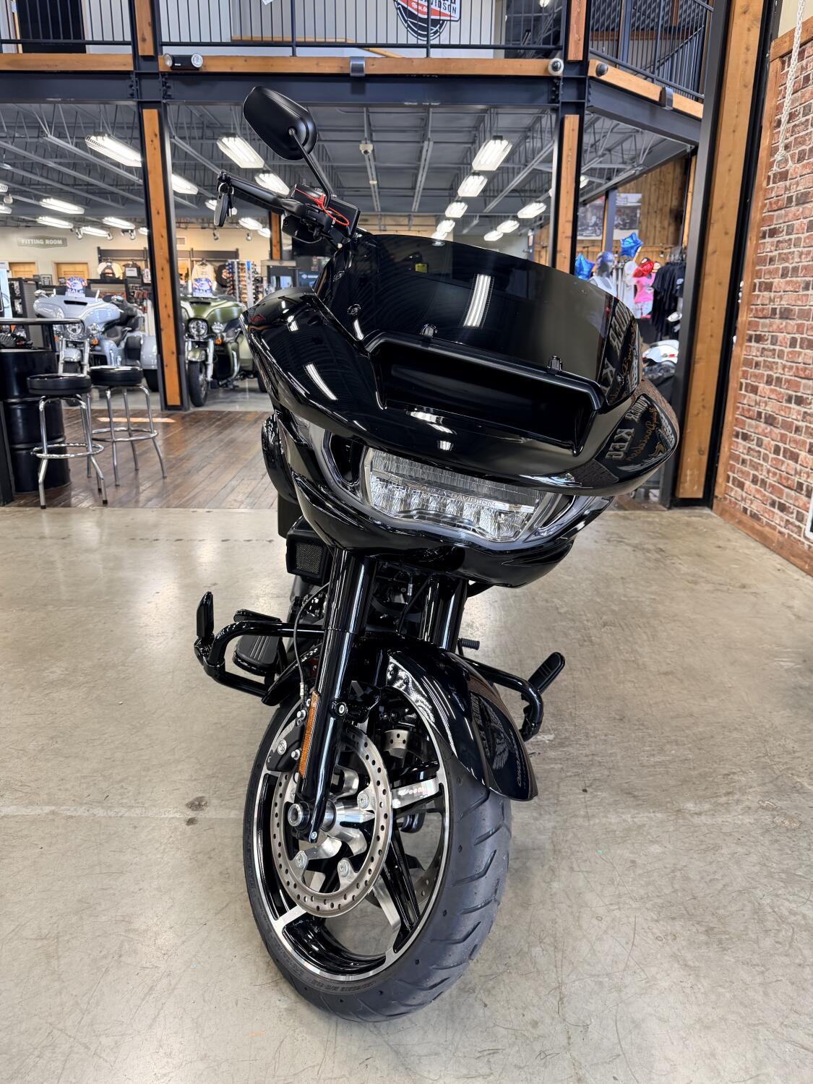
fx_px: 752
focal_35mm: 24
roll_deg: -0.4
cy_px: 542
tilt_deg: -17.6
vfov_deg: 71.6
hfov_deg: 56.8
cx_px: 406
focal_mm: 6.76
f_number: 1.78
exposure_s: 1/60
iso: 200
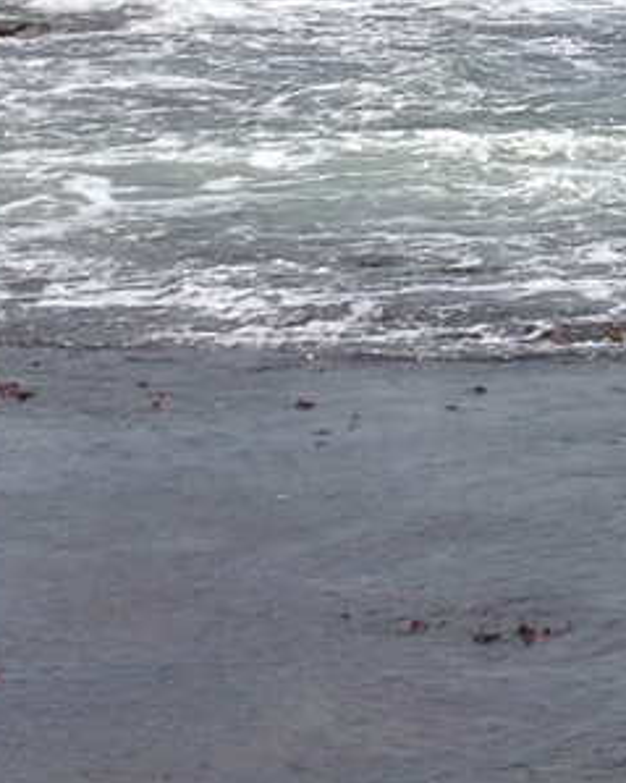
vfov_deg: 10.5
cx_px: 822
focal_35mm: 183
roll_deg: +2.1
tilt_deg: -5.7
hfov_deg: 8.3
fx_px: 4240
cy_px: -8
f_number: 2.4
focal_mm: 4.28
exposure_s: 1/2632
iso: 50
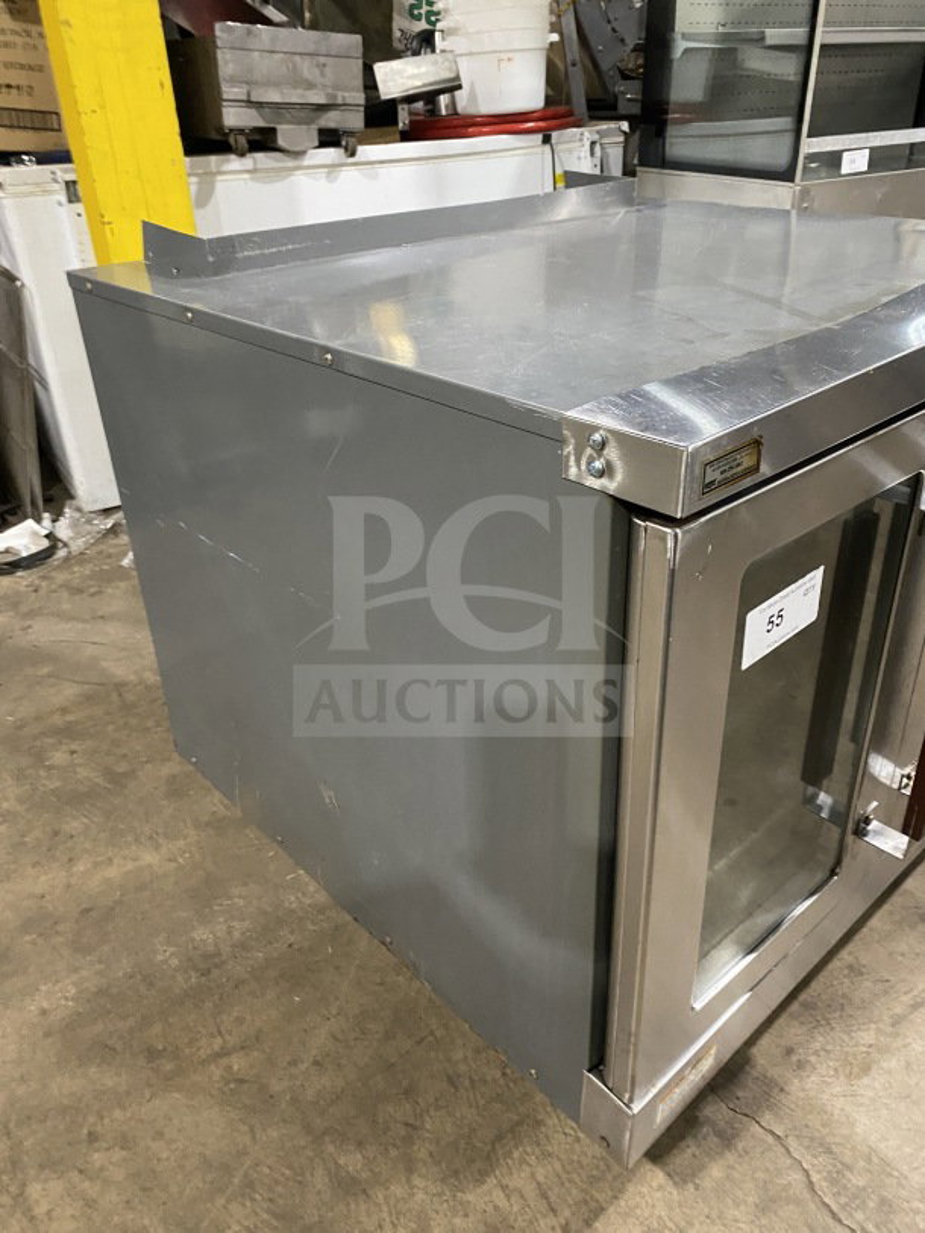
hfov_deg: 53.1
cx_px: 462
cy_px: 616
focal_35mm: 26
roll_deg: +1.7
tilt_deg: -28.9
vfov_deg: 67.3
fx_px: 926
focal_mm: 4.25
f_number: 1.8
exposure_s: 1/60
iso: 400
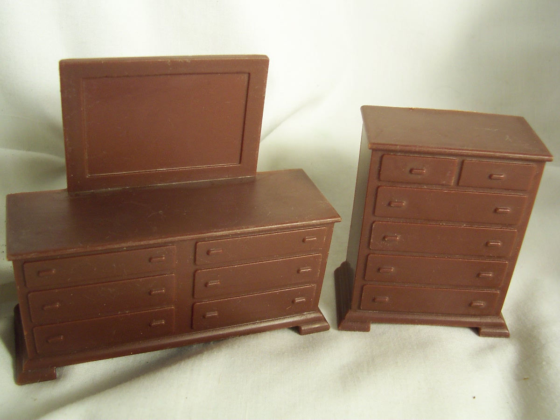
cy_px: 210
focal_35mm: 37
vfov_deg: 38.7
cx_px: 280
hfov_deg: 50.1
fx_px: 599
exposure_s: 1/60
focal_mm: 5.6
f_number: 2.8
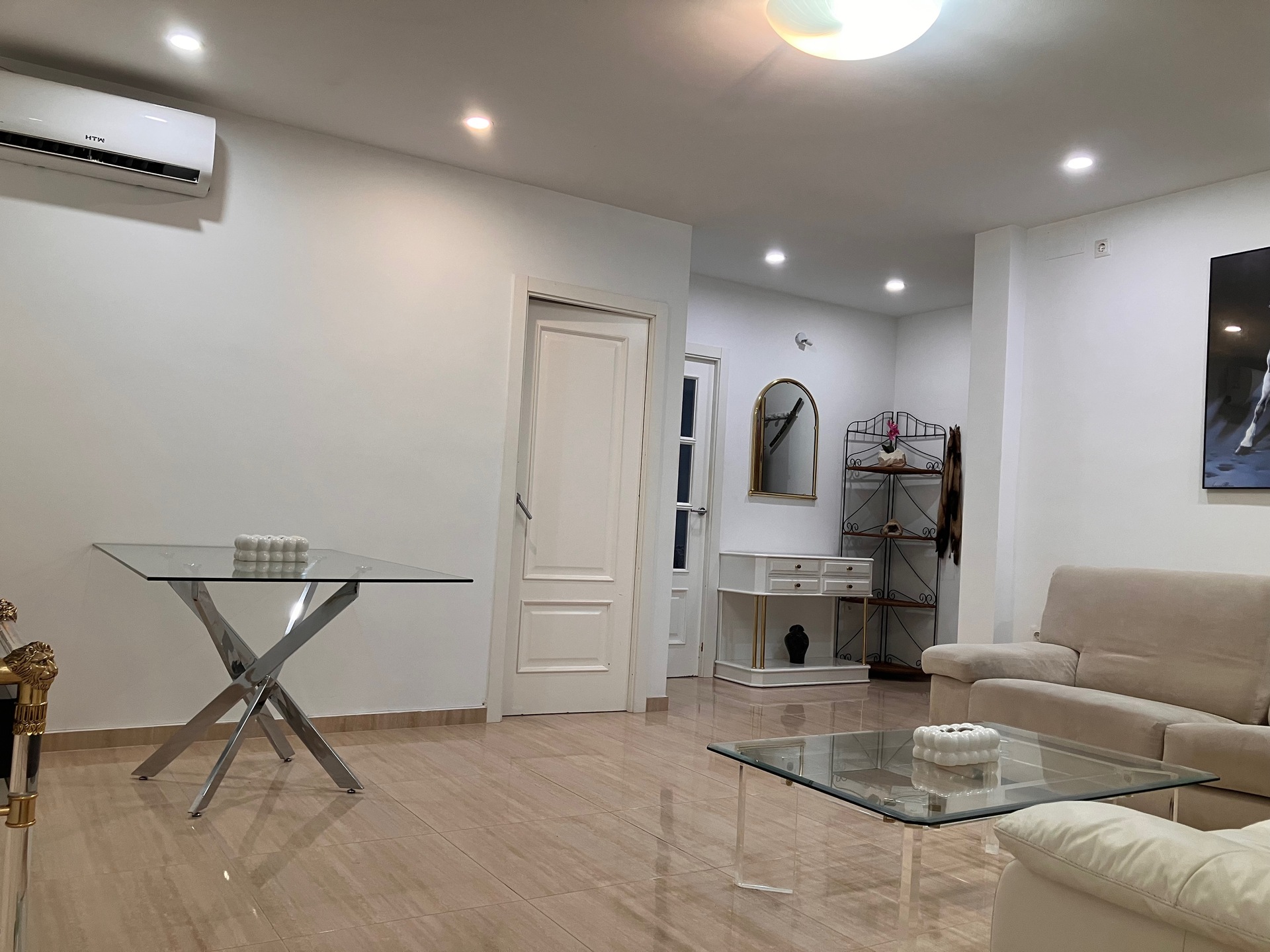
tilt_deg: +2.6
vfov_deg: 49.7
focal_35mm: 28
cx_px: 635
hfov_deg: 63.4
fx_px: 1027
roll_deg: -3.3
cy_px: 476
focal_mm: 3.99
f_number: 1.8
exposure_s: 1/50
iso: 100
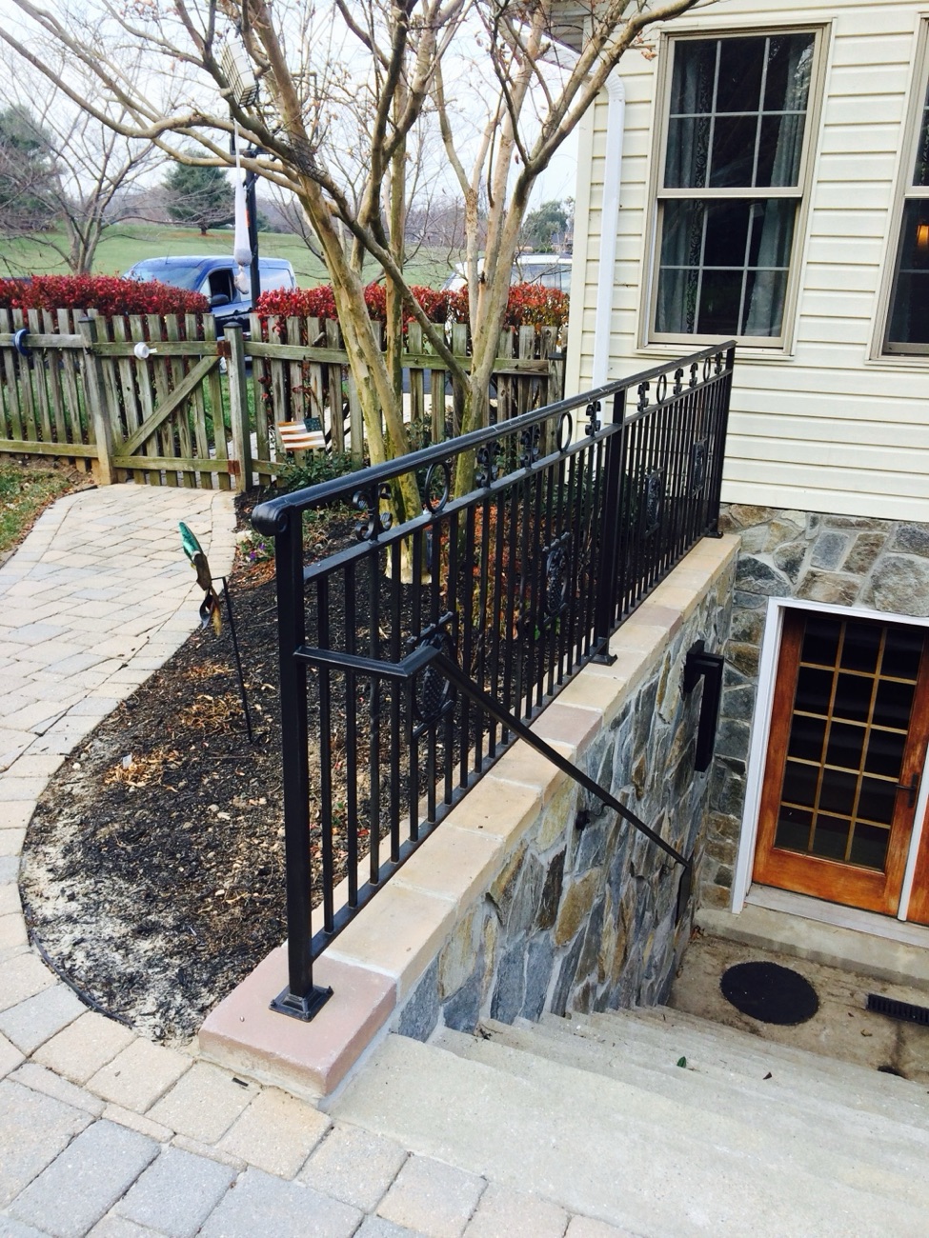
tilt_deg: -20.8
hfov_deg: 48.2
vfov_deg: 61.7
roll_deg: -1.4
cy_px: 619
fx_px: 1038
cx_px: 464
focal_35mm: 29
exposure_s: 1/120
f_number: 2.2
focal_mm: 4.15
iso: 50
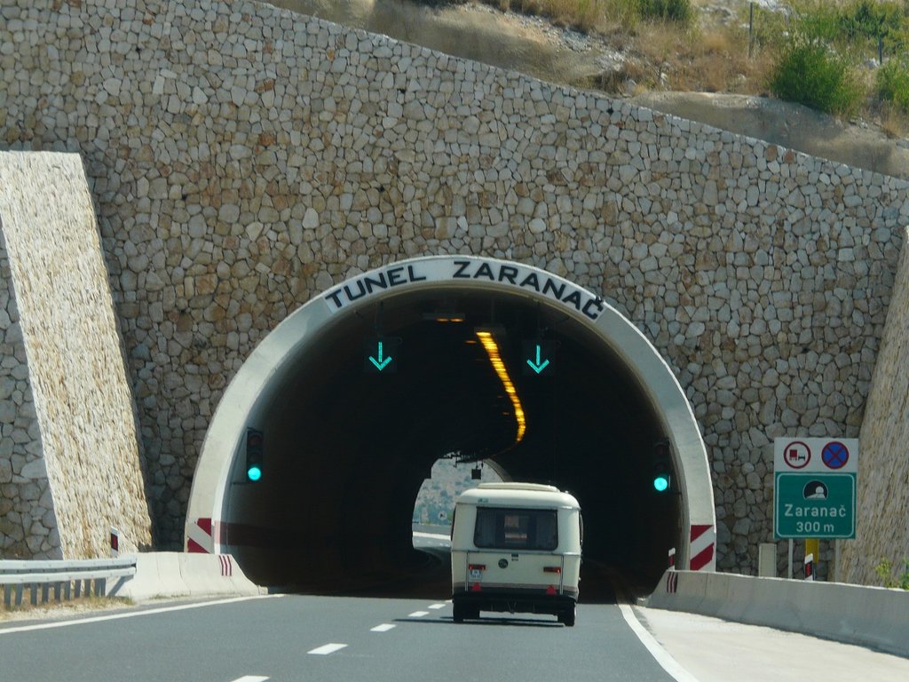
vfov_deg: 6.4
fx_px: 6066
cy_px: 341
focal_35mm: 231
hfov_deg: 8.6
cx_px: 454
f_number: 5.6
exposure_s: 1/400
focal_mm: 37.9
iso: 100
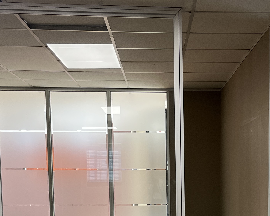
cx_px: 213
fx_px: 575
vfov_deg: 20.3
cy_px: 237
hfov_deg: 26.0
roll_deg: -0.5
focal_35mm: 72
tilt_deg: -6.5
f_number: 1.6
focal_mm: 5.1
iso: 100
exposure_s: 1/100
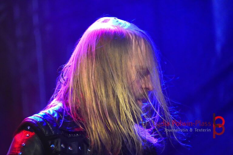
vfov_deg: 3.7
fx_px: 2427
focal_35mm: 375
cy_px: 78
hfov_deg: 5.5
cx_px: 116
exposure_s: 1/125
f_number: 6.3
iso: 6400
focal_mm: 250
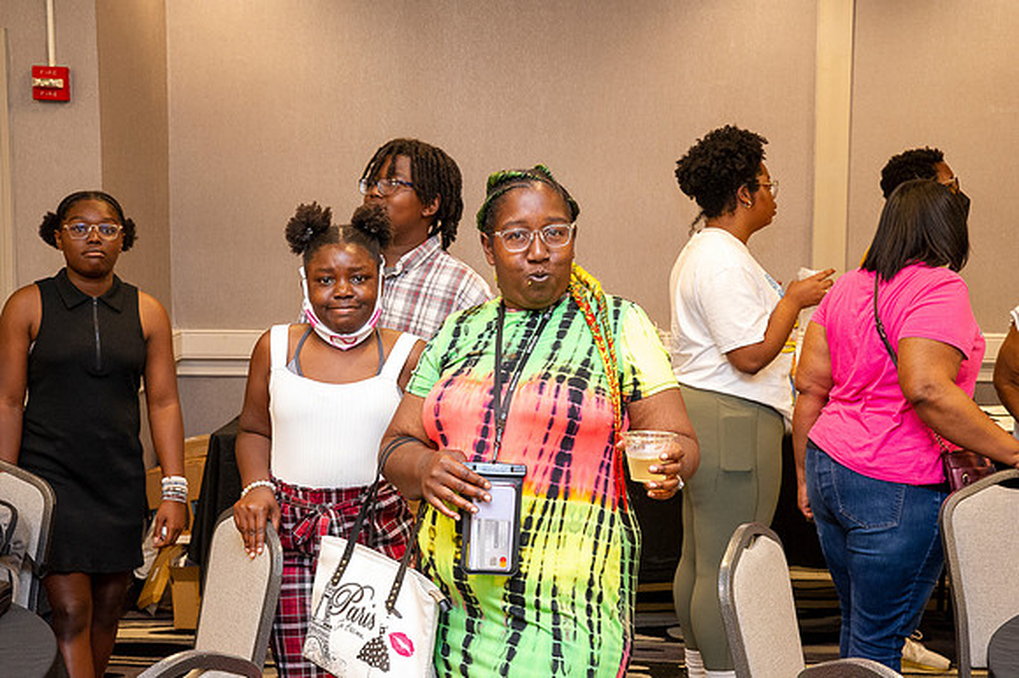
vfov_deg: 23.6
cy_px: 339
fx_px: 1620
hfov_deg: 34.9
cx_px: 510
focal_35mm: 57
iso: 6400
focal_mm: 56
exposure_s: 1/60
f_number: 8
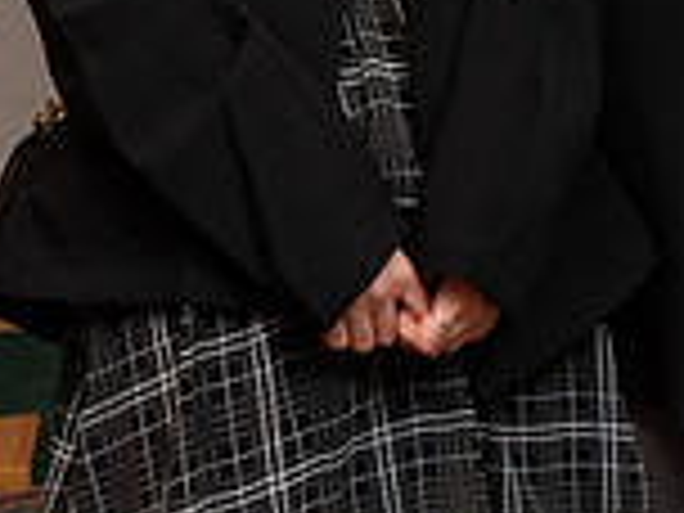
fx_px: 3616
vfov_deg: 7.9
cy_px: -349
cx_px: 724
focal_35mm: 183
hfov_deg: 10.7
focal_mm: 50
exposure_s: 1/200
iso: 2000
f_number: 6.3
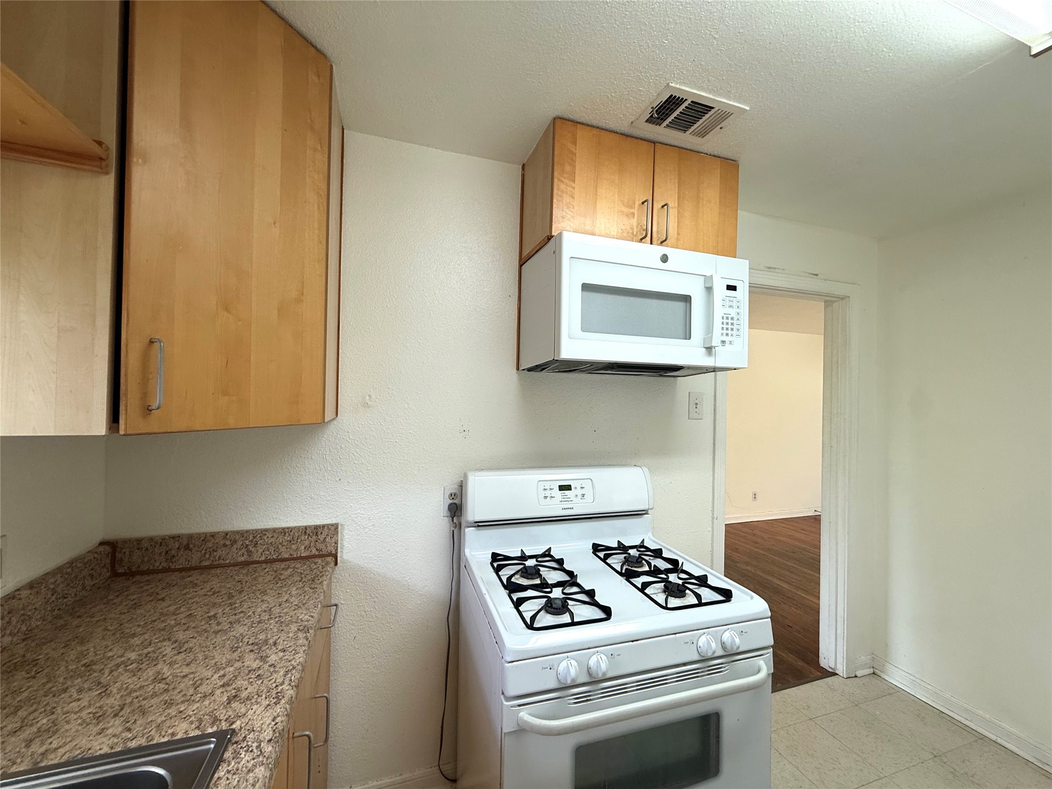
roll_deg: -1.7
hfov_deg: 102.1
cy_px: 394
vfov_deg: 85.7
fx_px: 425
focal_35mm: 14
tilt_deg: +1.0
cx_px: 526
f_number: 2.2
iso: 125
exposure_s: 1/120
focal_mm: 2.22
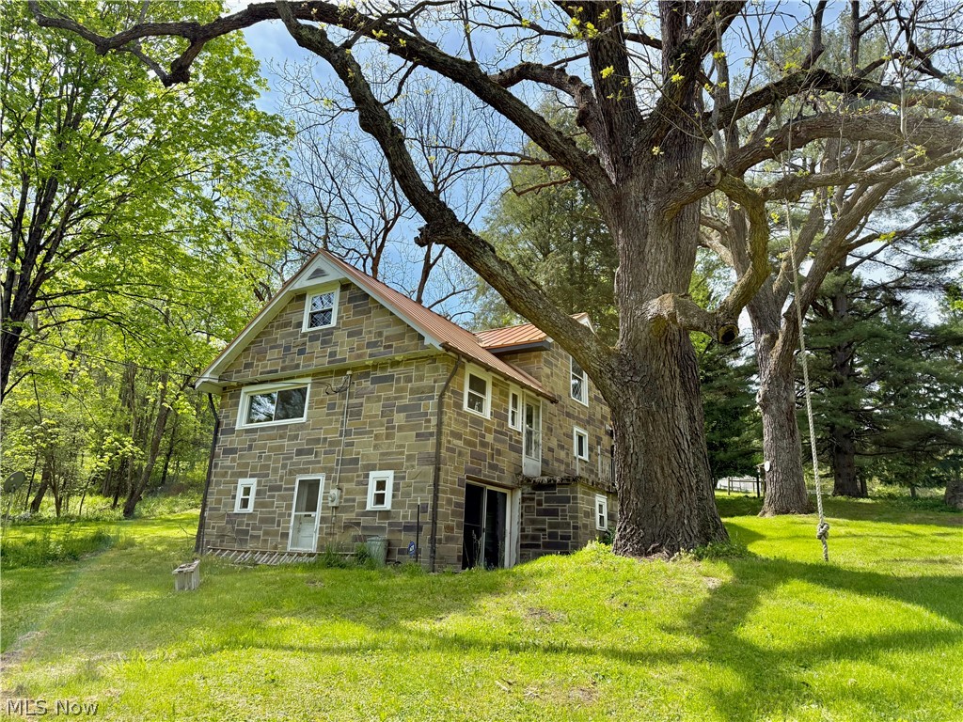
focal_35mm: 24
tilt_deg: +17.3
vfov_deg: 56.8
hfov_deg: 71.6
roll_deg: -3.1
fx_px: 668
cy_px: 361
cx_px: 482
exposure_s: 1/2611
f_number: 1.78
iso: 100
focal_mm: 6.76
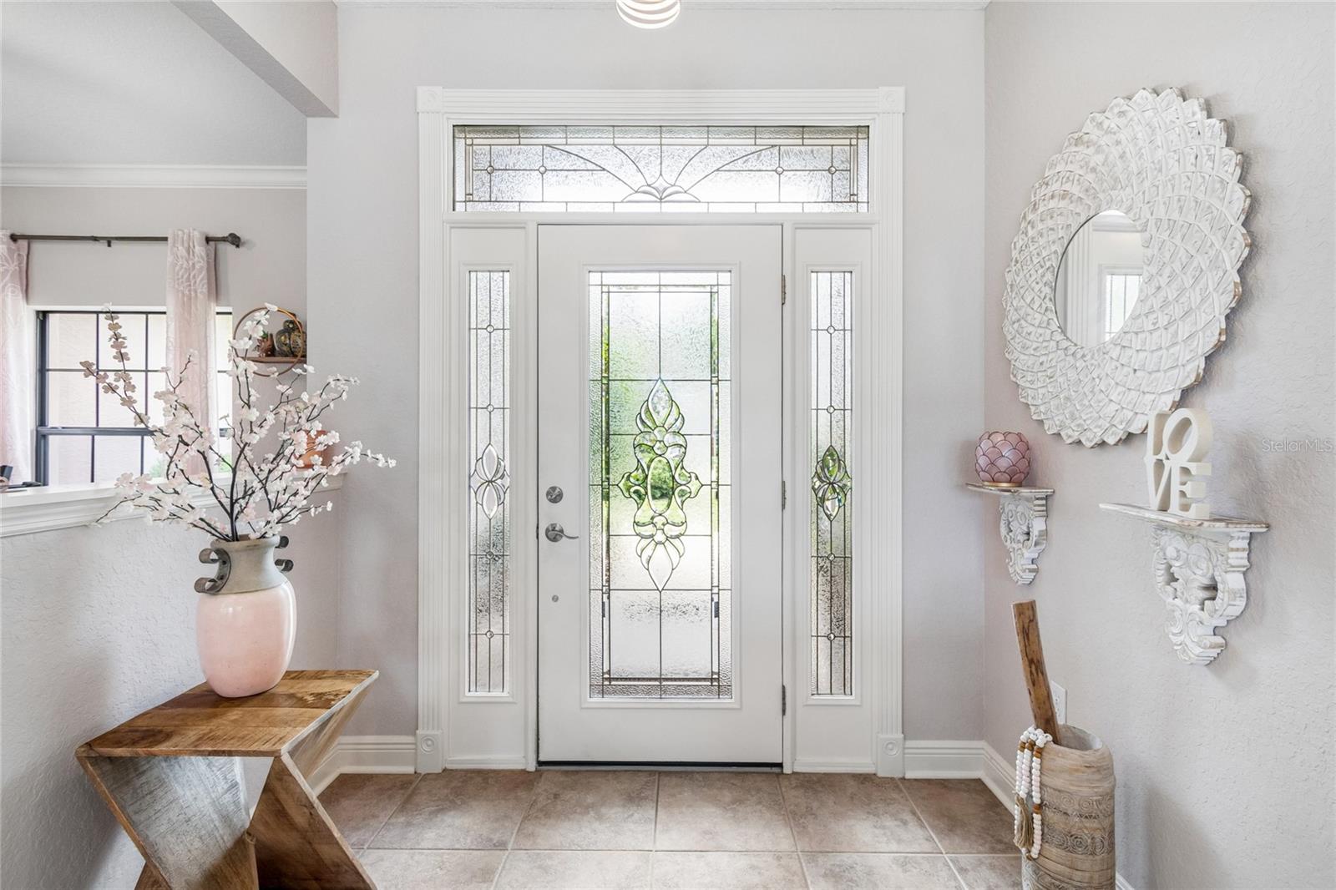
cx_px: 668
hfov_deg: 100.4
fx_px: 557
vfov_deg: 77.3
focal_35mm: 15
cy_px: 445
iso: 100
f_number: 7.1
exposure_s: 1/15
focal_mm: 10
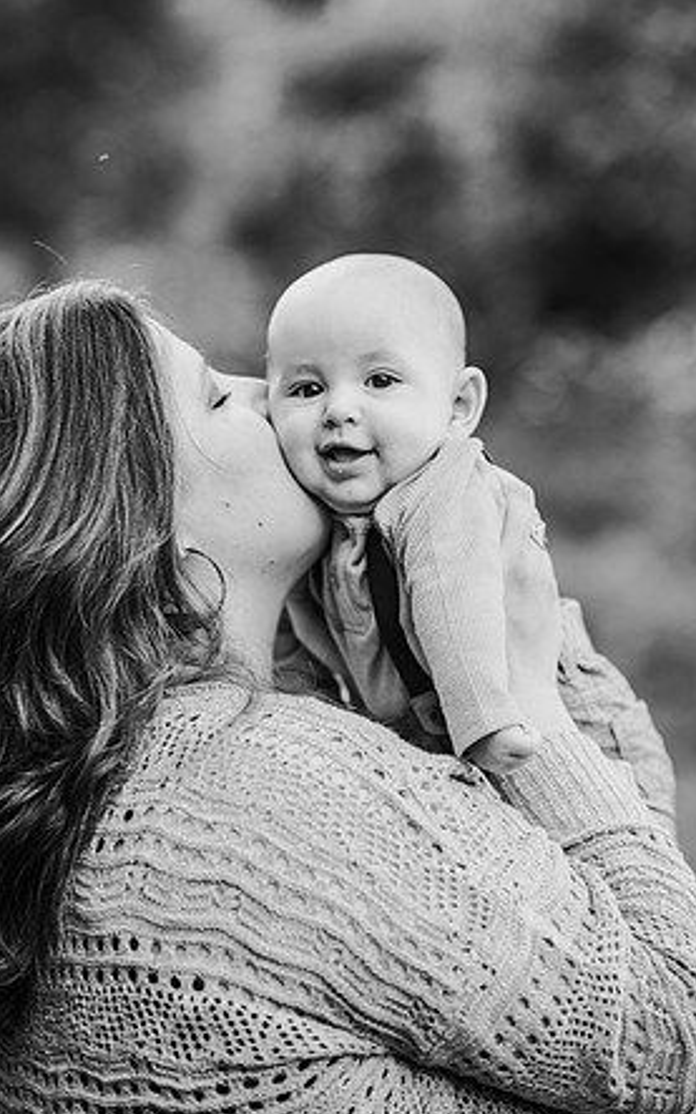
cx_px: 329
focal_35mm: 88
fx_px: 2670
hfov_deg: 14.9
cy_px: 558
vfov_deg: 23.6
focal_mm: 85
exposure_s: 1/200
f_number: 2.2
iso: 320
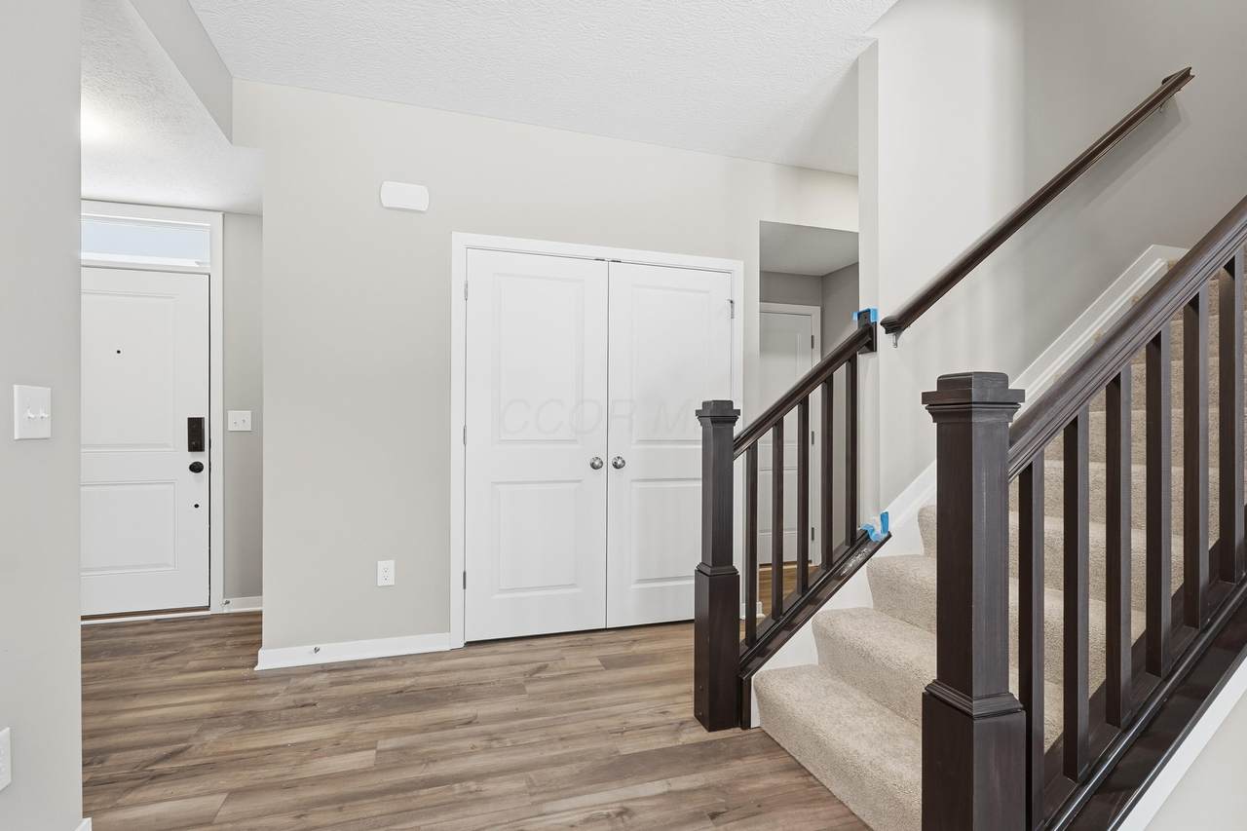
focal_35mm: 16
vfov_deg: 72.0
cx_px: 624
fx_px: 571
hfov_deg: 95.0
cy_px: 416
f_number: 10
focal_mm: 11
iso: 200
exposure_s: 1/30
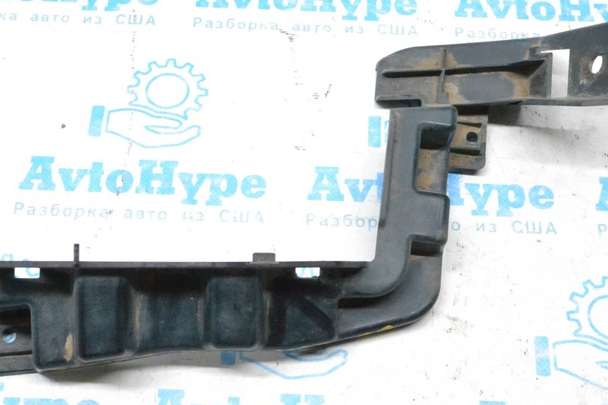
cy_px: 203
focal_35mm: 60
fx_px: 1013
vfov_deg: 22.6
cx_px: 318
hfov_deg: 33.4
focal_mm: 32
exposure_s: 1/125
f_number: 10
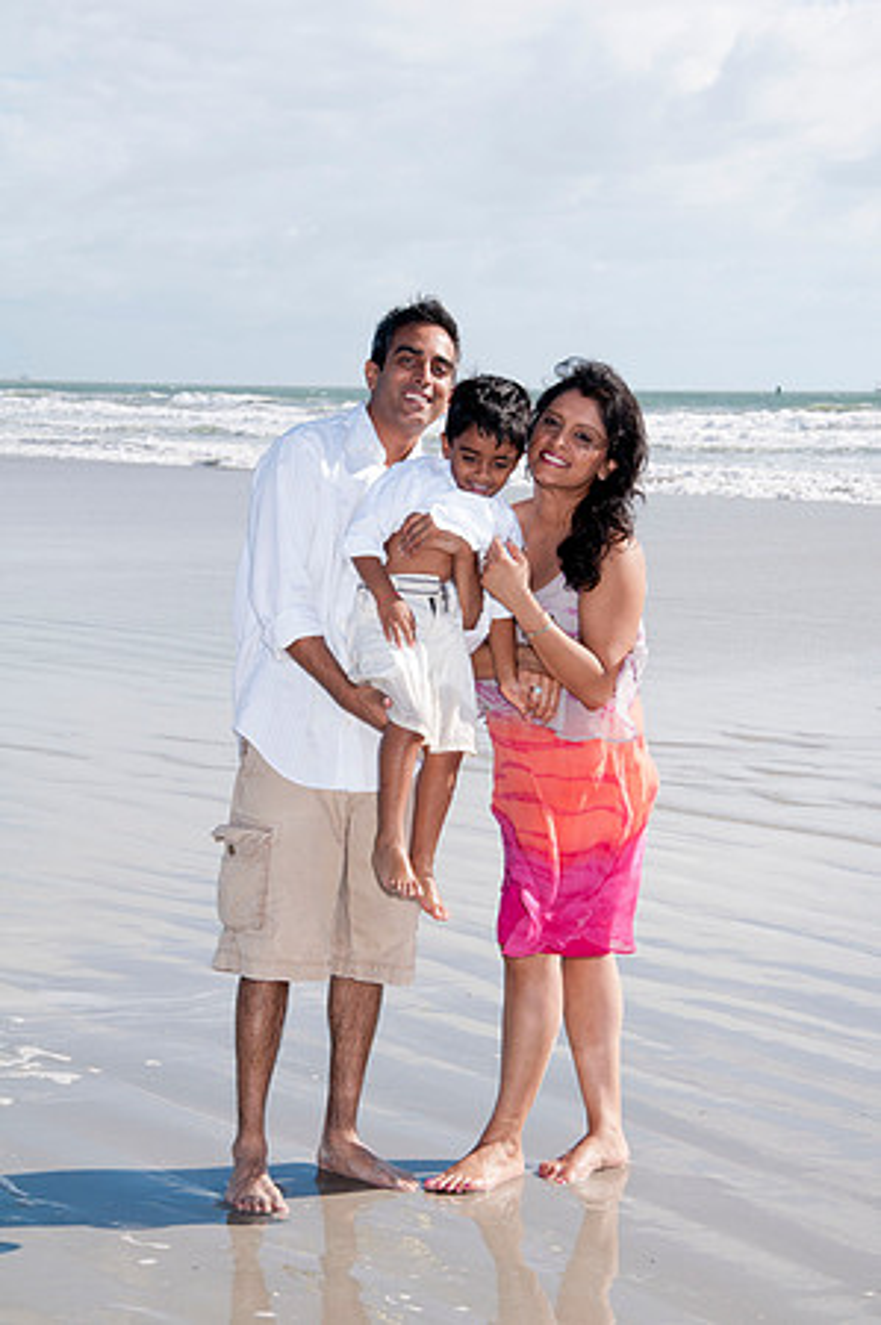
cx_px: 440
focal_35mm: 87
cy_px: 662
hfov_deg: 15.7
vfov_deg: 23.4
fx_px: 3201
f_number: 11
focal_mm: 58
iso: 100
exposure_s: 1/250
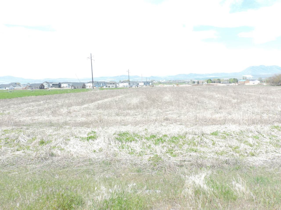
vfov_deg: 42.9
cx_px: 140
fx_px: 268
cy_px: 105
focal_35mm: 33
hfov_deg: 55.4
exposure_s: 1/60
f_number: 7.9
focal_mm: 5.8
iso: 80
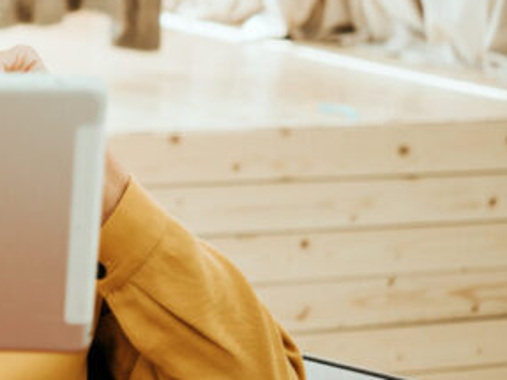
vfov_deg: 16.2
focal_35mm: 90
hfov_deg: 20.1
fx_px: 1318
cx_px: -140
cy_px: 32
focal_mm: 35
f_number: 2.8
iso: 200
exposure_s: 1/200
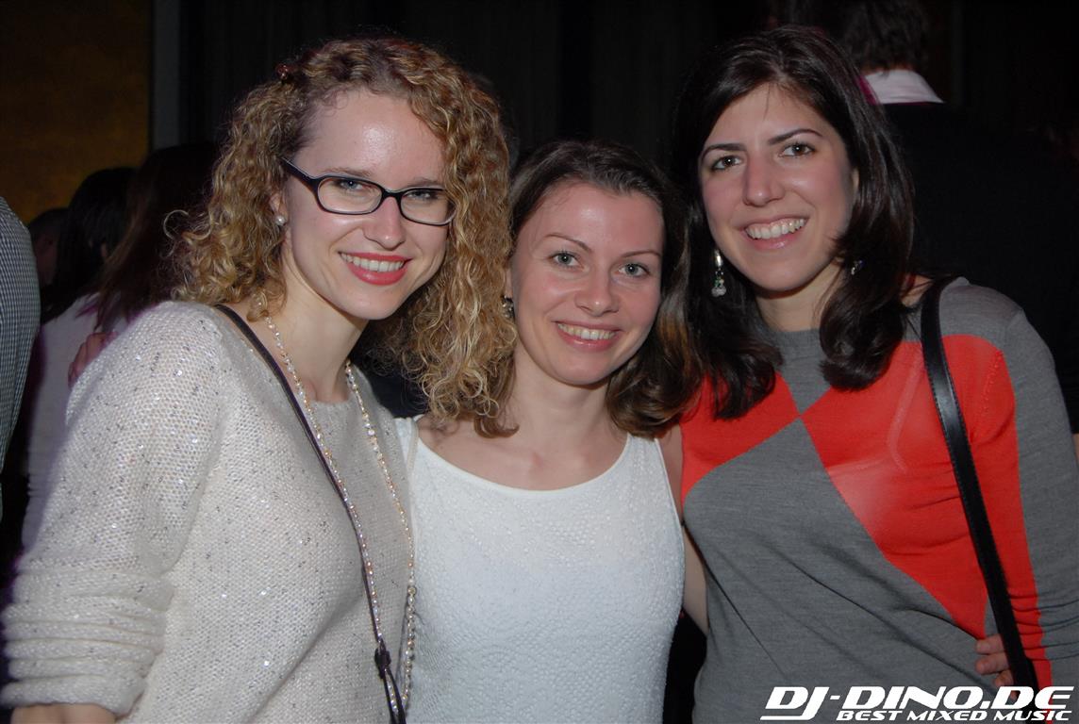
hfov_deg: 46.3
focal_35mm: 42
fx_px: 1261
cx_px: 540
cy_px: 362
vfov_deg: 32.0
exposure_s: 1/5
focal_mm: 28
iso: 400
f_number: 5.6
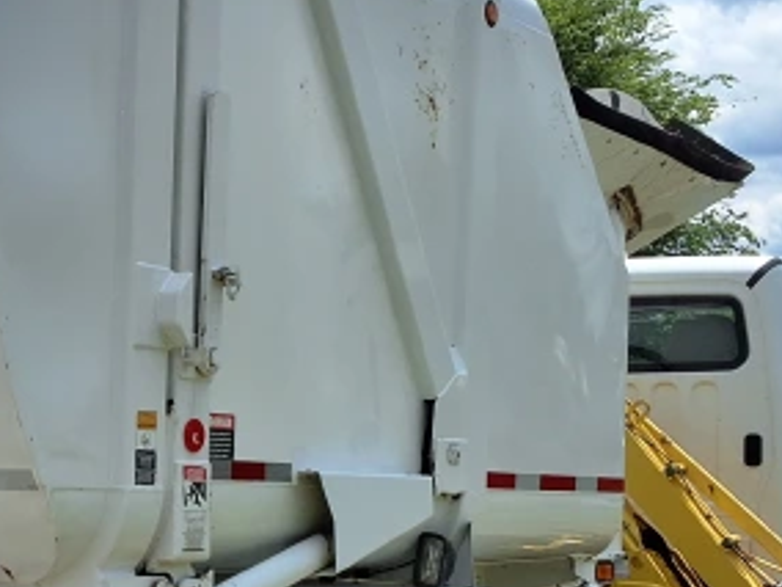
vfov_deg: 18.6
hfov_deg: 24.1
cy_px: 413
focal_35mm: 79
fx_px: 1785
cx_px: 96
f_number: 1.9
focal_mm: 2.91
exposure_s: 1/2571
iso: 32
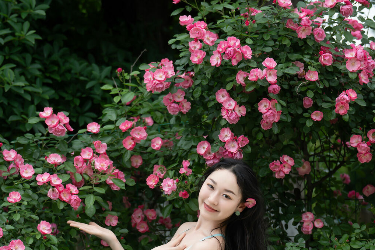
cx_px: 189
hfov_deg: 14.0
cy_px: 216
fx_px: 1531
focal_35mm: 147
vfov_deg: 9.3
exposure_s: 1/640
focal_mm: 95
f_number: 2.8
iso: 125
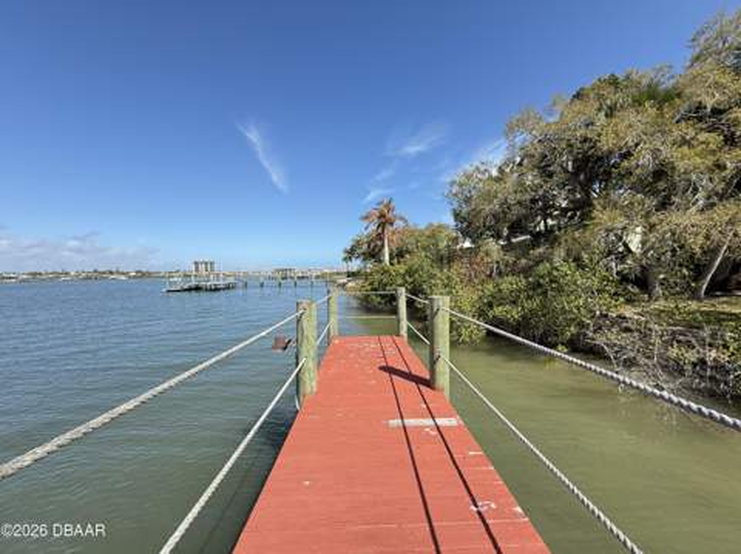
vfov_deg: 85.6
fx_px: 299
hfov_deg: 102.1
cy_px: 277
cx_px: 370
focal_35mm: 14
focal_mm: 2.22
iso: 50
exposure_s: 1/686
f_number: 2.2
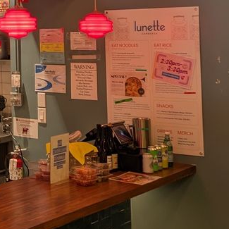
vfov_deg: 19.5
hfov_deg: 18.4
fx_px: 651
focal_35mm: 87
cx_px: -78
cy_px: 12
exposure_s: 1/60
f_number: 1.89
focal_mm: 5.43
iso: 59
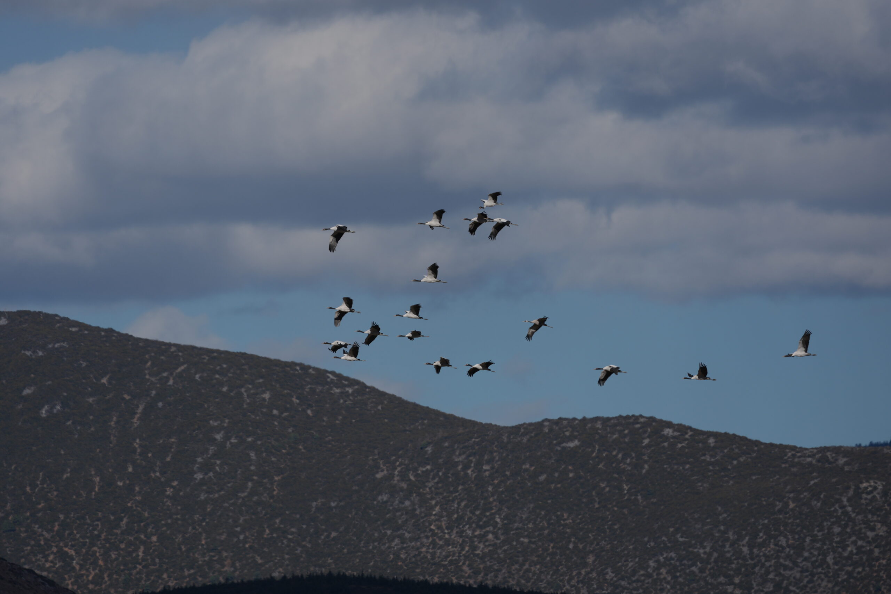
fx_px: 14850
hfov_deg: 3.4
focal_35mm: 600
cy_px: 297
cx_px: 446
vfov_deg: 2.3
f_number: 8
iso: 100
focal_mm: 600
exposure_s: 1/800
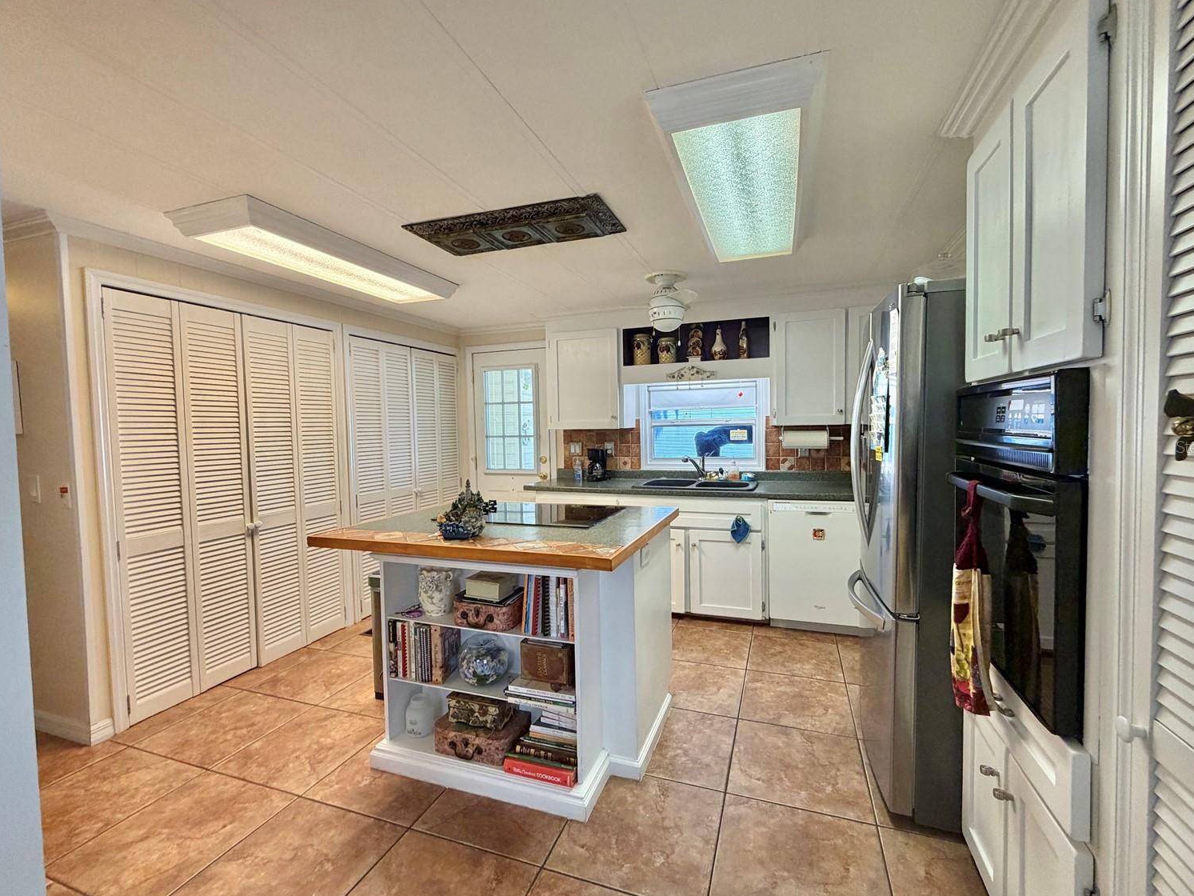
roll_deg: +1.3
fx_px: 517
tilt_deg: -1.7
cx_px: 612
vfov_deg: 81.8
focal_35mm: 15
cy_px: 446
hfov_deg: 98.1
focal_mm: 2.22
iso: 200
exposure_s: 1/120
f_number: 2.2
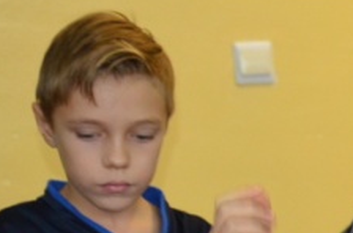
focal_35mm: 274
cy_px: 516
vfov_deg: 4.9
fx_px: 2679
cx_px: 726
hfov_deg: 7.2
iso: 1000
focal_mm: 40
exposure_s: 1/60
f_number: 4.5
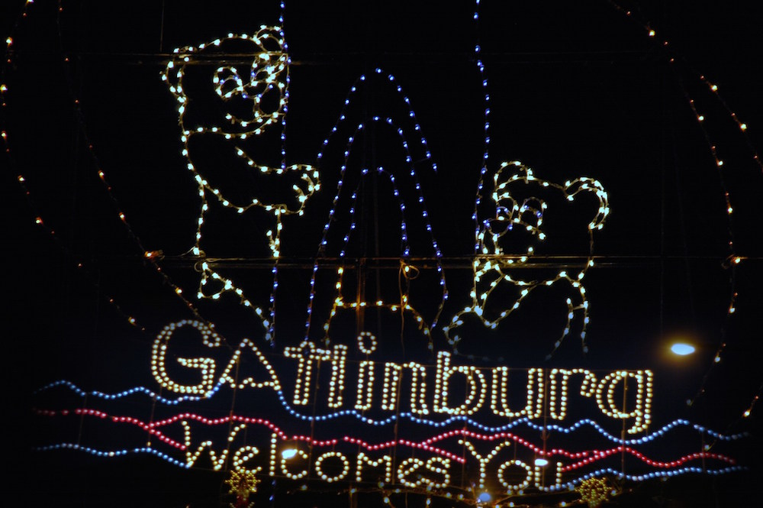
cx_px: 382
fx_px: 2224
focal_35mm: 105
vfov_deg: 13.0
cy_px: 254
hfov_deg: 19.5
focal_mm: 70
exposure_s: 1/40
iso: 1000
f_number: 4.5
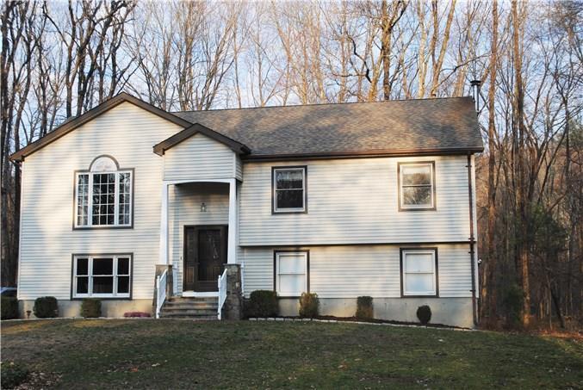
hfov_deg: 41.1
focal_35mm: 48
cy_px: 195
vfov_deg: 28.1
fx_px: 778
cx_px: 292
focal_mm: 32
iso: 100
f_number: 6.3
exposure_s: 1/160
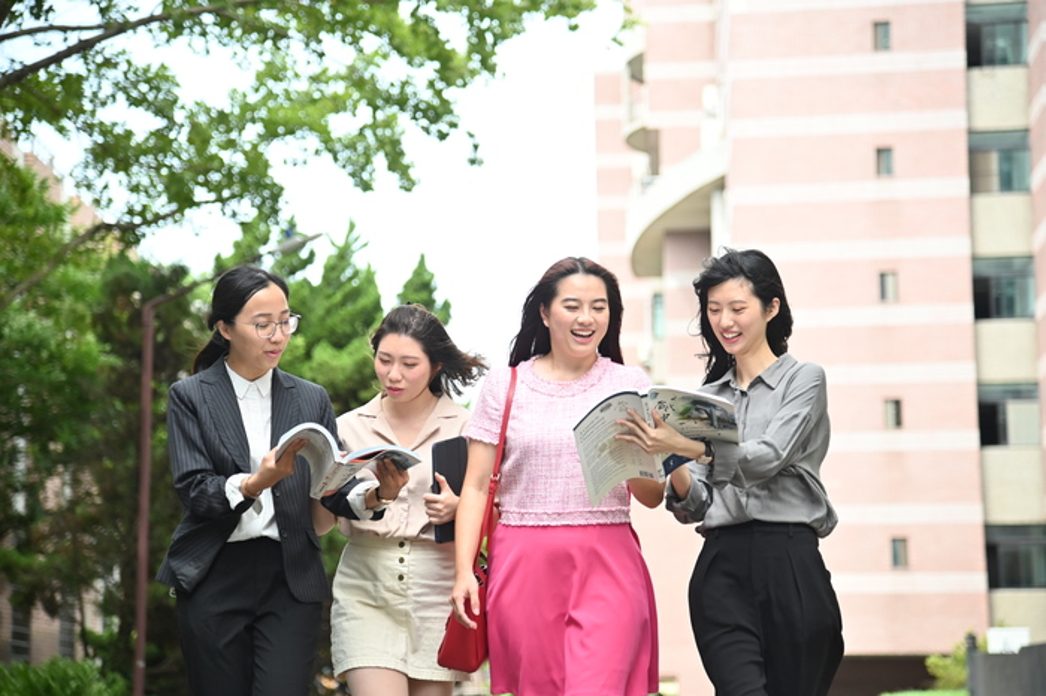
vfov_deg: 13.7
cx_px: 523
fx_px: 2904
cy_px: 348
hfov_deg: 20.4
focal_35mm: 100
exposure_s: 1/640
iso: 640
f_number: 4
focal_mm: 100
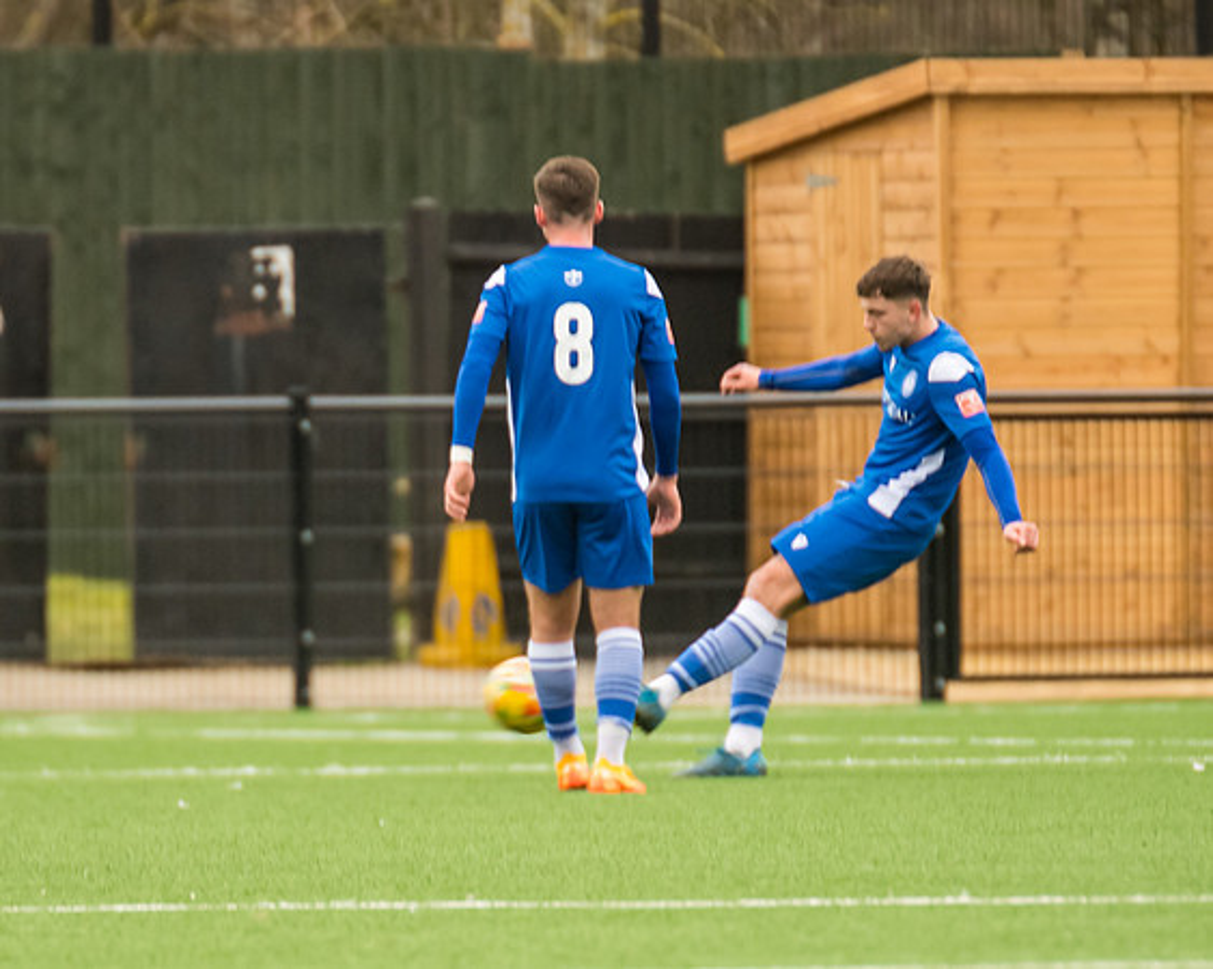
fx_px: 32705
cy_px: 511
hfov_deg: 2.1
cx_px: 461
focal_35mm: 911
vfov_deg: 1.7
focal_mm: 420
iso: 1000
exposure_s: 1/640
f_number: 4
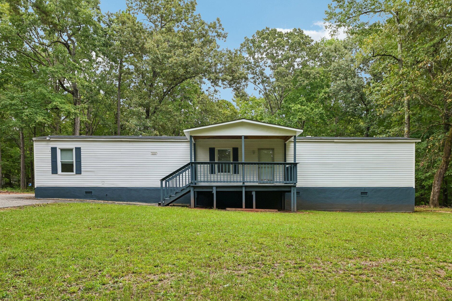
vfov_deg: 49.5
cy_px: 158
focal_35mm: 26
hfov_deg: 69.4
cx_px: 231
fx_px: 326
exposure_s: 1/30
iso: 200
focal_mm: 24
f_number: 9
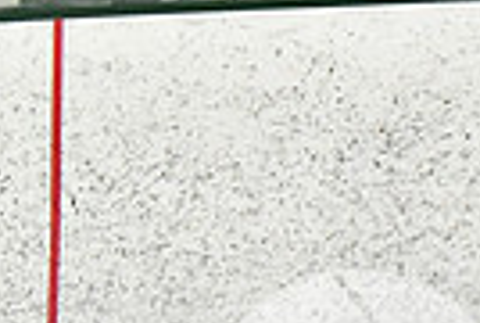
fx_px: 8820
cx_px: 992
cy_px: 63
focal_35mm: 660
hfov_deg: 3.1
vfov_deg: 2.1
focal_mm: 102
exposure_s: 1/1250
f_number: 2.8
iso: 5000
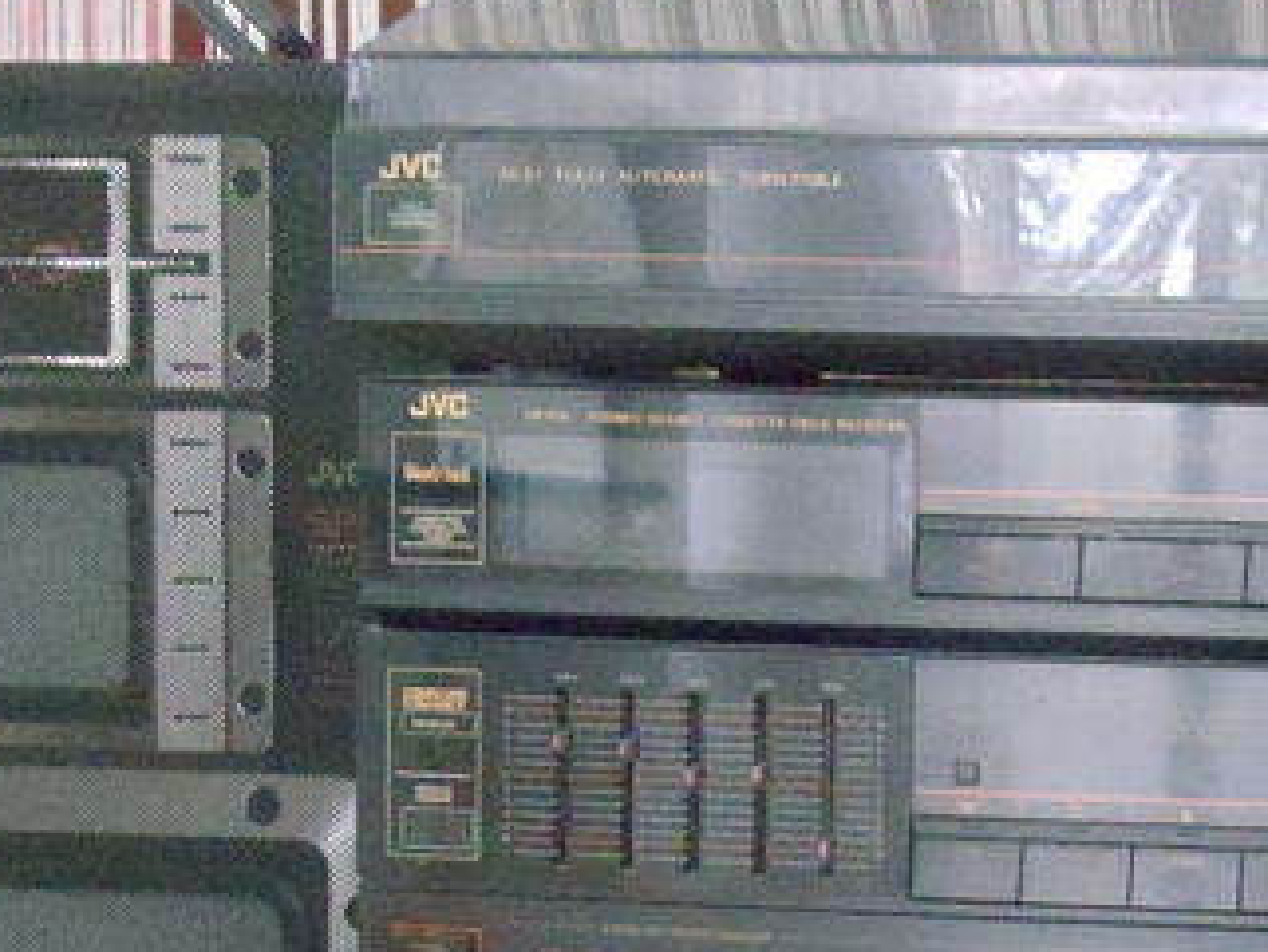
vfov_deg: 10.8
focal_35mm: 137
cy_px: 762
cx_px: 1161
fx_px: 5020
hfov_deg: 14.2
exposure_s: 1/80
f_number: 3.5
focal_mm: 6
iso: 1600
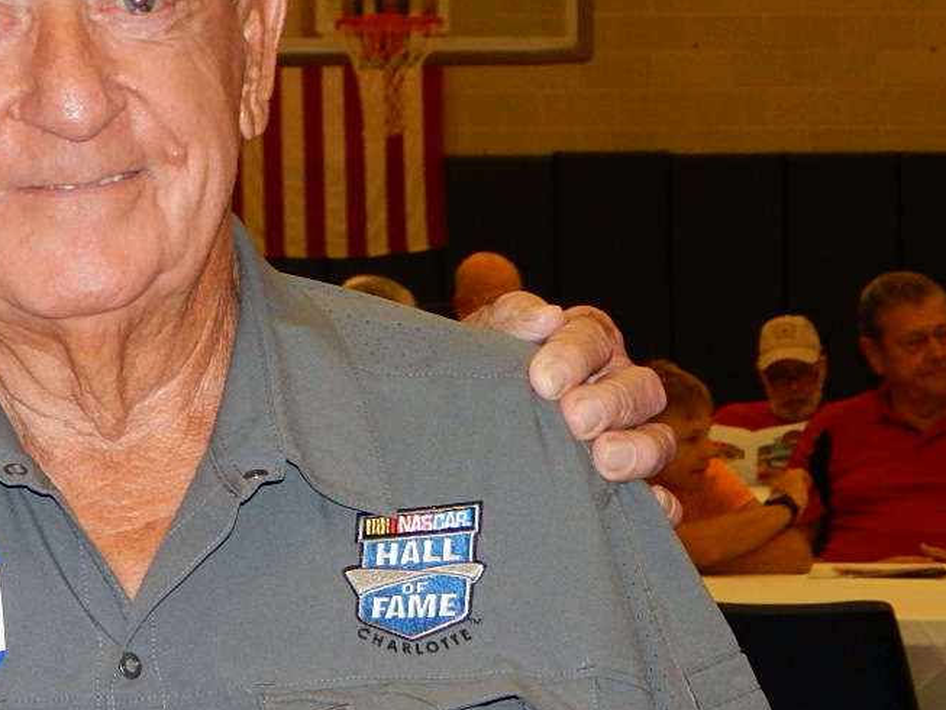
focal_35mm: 169
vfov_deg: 8.7
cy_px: 30
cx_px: -177
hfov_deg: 11.5
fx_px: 4619
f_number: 4.1
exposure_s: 1/30
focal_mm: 12.3
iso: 220
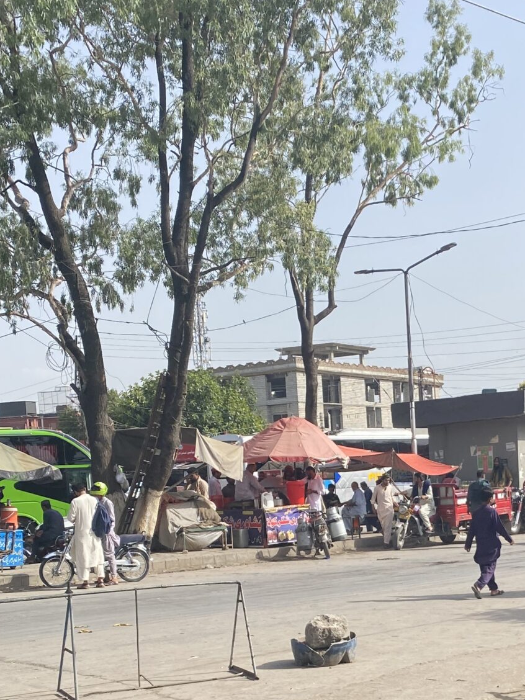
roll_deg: +3.4
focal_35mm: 59
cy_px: 595
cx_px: 412
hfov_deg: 24.5
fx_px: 1193
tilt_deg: -5.3
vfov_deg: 31.5
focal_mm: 4.25
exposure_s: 1/1727
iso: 32
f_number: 1.8
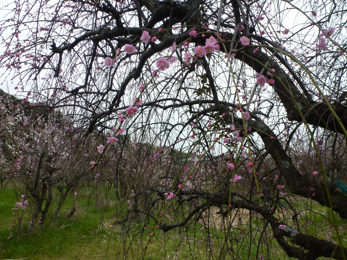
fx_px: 241
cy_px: 130
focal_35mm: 24
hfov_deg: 71.6
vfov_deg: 56.8
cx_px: 174
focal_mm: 4.3
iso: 100
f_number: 4
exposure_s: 1/200
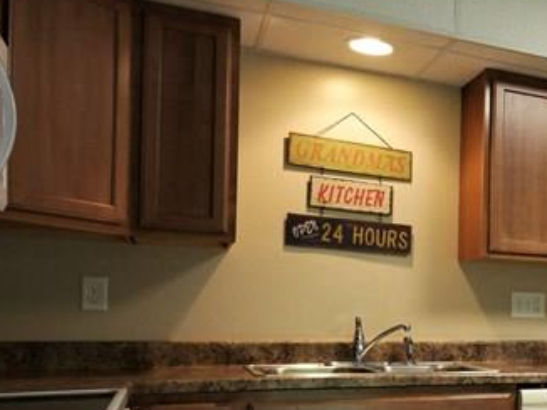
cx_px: 594
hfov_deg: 36.7
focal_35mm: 44
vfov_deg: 32.0
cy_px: 326
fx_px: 695
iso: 1600
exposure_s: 1/60
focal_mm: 7
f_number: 4
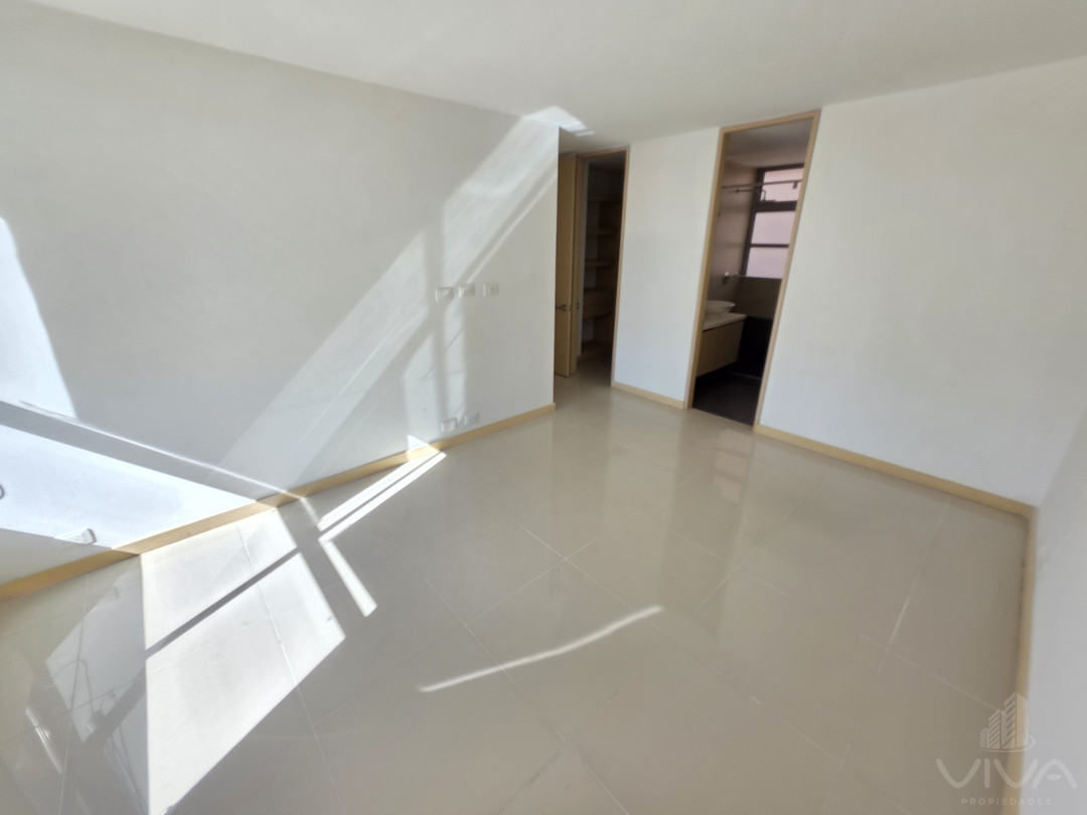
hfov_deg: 106.2
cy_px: 408
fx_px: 408
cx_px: 544
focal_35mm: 13
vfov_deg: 89.9
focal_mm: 2.2
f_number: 1.9
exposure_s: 1/351
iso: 40
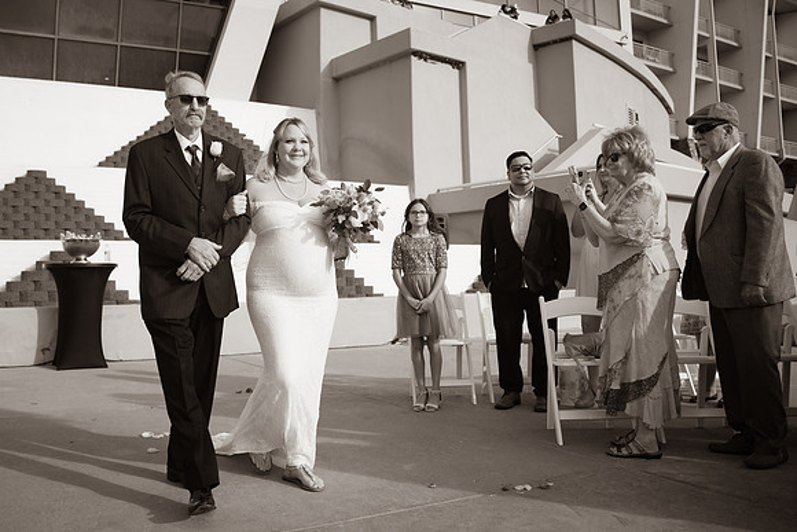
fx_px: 704
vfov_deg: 41.3
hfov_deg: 58.6
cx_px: 323
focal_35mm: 32
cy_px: 230
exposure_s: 1/1250
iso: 100
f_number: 2.8
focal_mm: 24
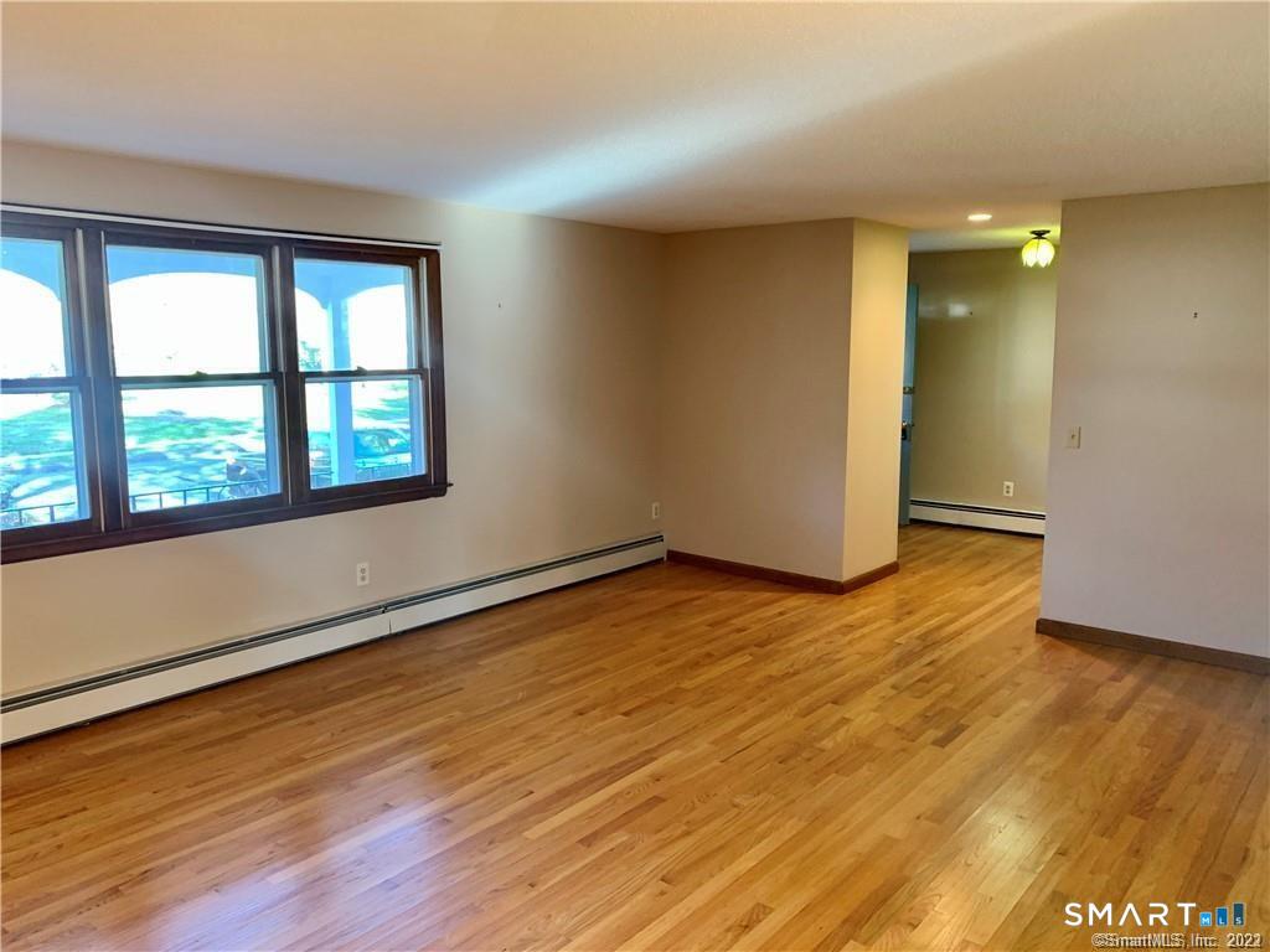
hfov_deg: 67.3
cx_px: 635
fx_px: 954
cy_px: 476
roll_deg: +0.1
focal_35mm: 26
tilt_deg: -8.6
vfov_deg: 53.1
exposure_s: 1/60
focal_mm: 4.25
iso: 200
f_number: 1.8
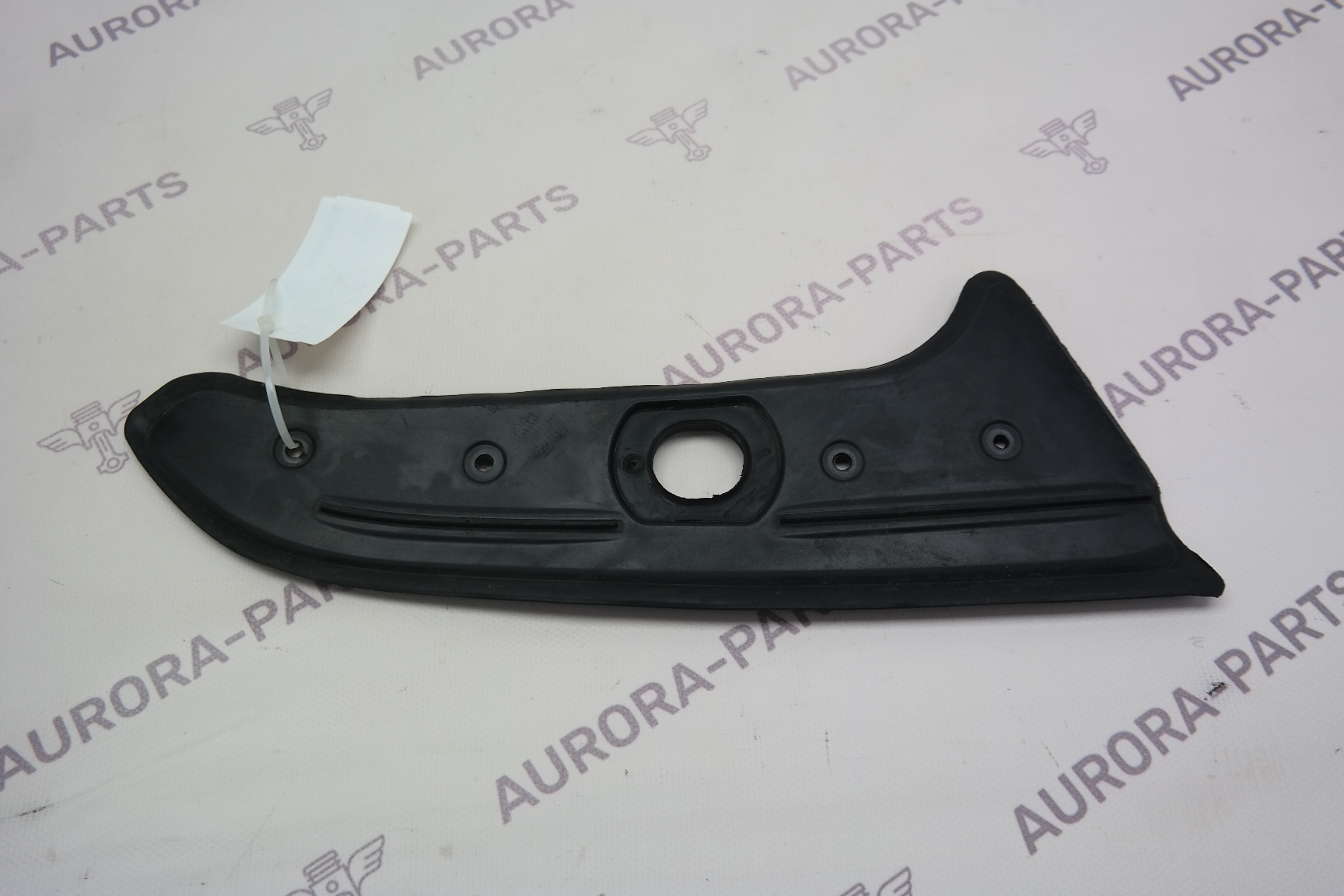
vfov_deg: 40.0
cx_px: 672
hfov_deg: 57.2
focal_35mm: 33
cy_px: 448
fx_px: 1232
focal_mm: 22
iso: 100
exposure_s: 1/80
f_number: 4
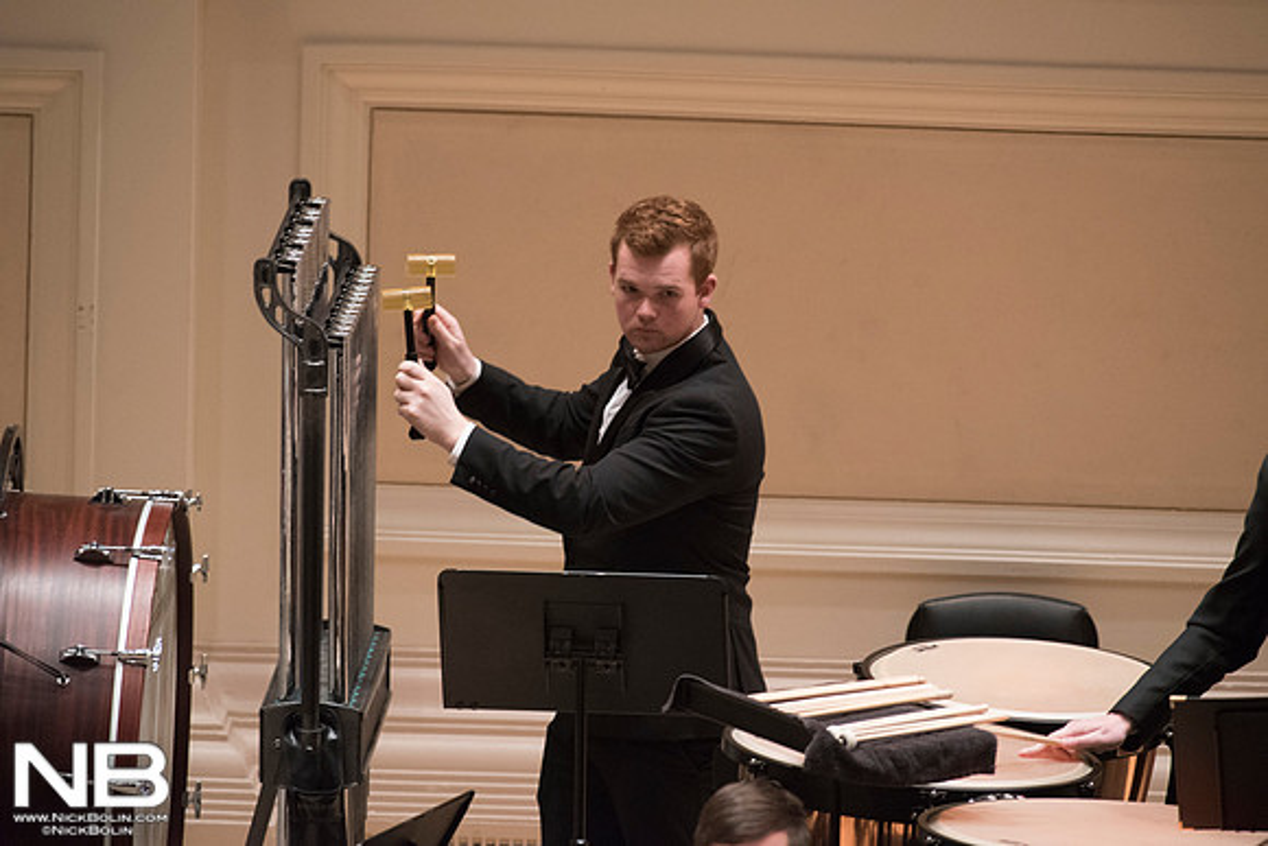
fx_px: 21137
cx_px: 634
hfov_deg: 3.4
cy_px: 423
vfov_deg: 2.3
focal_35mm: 600
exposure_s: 1/125
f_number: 5.6
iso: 6400
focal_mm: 600
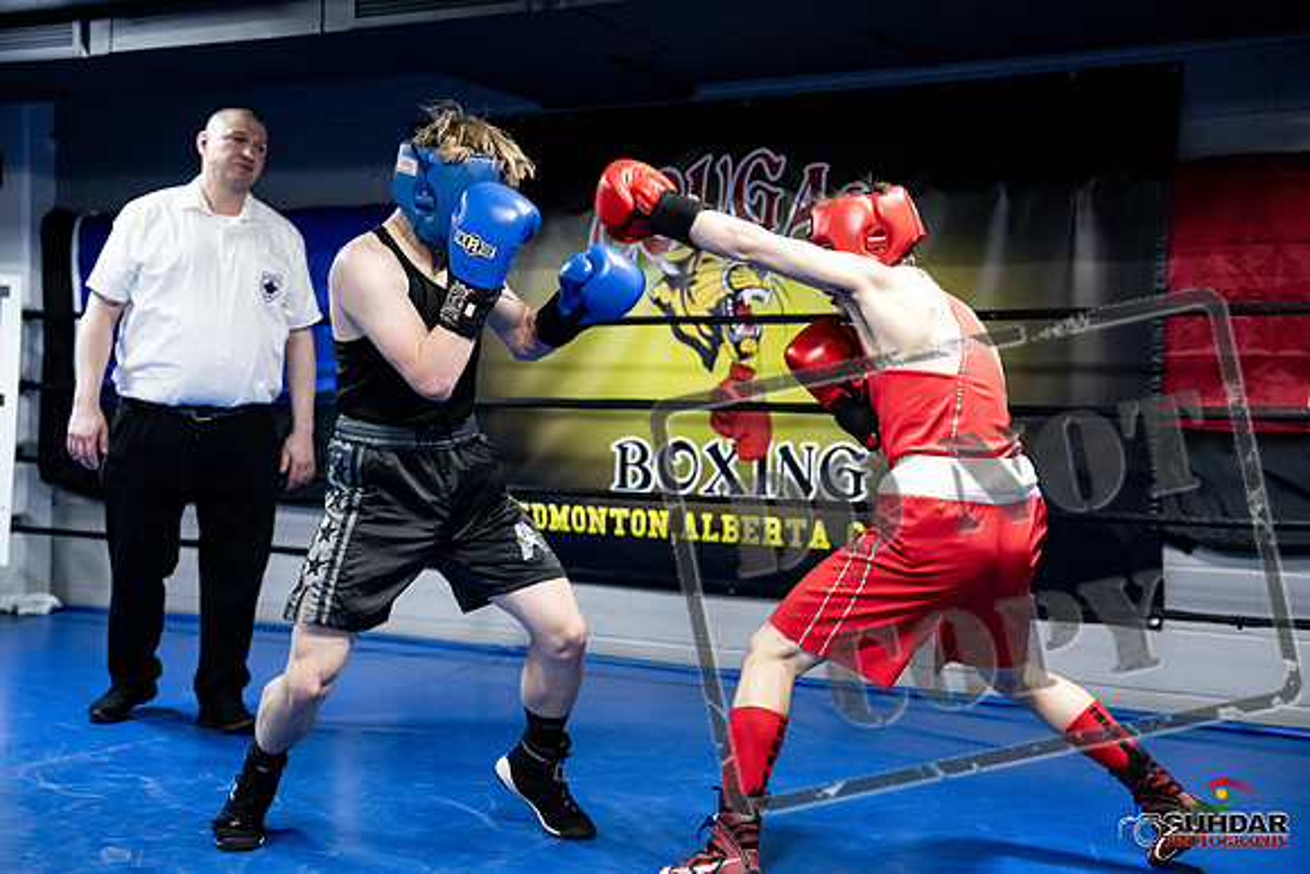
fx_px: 1711
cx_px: 655
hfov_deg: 41.9
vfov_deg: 28.7
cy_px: 437
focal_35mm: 47
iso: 8000
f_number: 2.8
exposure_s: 1/1000
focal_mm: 47
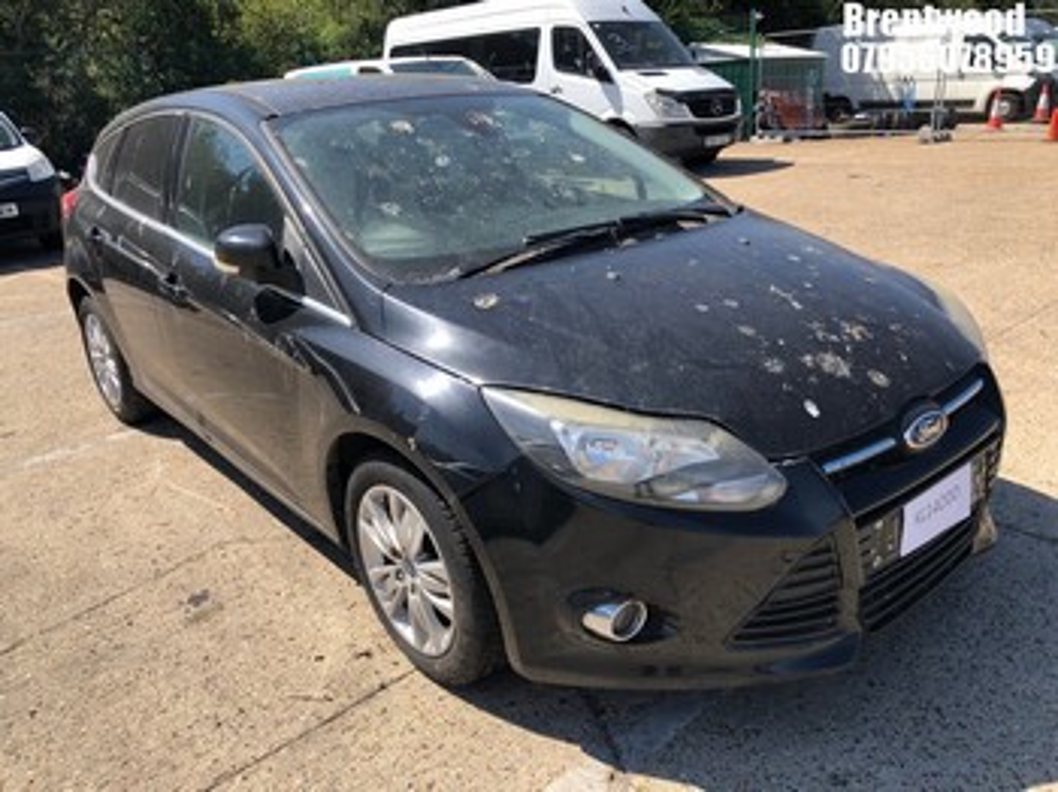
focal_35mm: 28
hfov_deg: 63.5
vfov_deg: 49.7
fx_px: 855
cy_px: 396
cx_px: 529
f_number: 1.8
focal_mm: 4
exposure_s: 1/1215
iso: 20
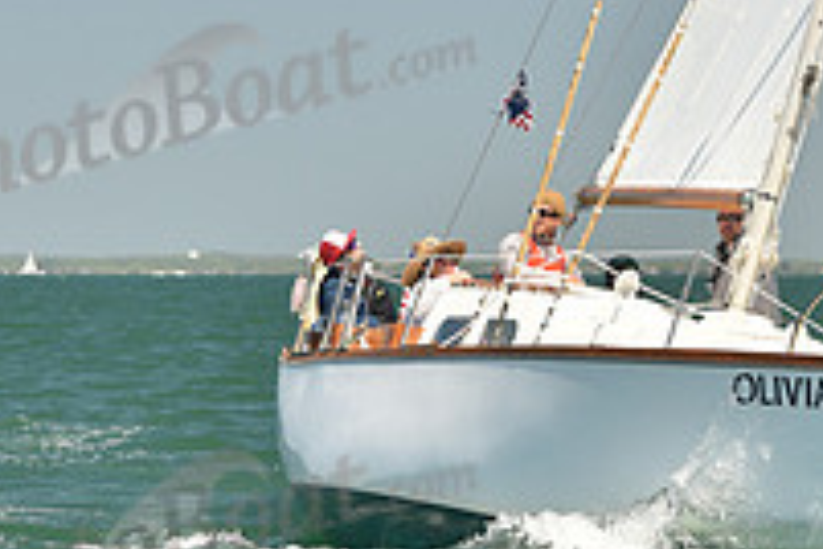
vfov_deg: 4.7
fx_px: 6721
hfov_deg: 7.0
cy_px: 264
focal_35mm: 294
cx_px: 692
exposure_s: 1/800
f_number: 4.5
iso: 250
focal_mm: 102
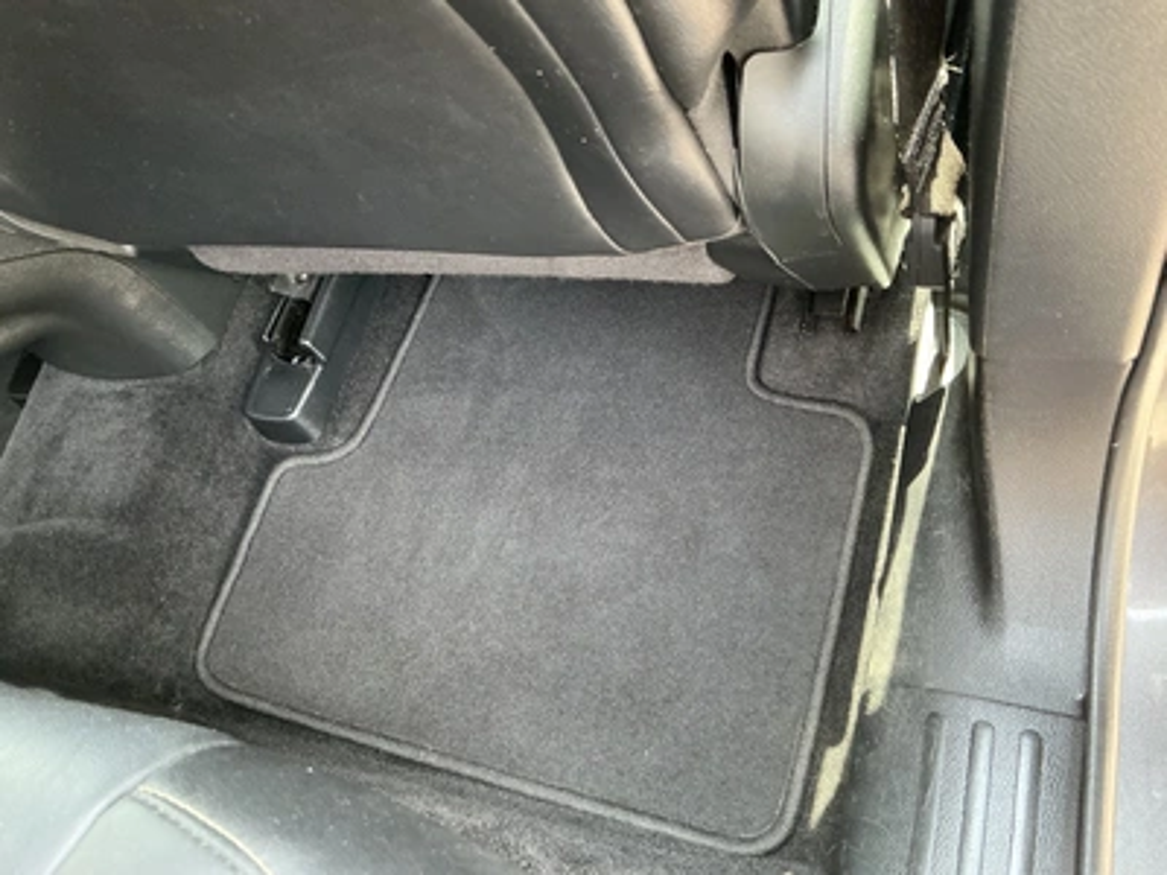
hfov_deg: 63.4
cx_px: 584
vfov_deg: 49.7
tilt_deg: -56.7
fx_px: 944
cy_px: 438
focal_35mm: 28
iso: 200
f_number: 1.8
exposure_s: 1/60
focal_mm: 3
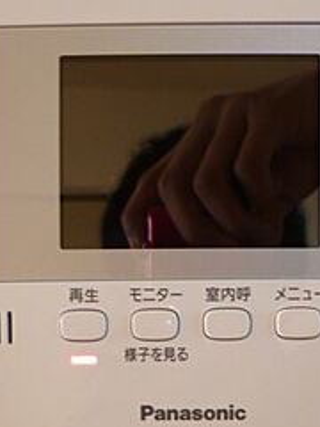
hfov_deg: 30.2
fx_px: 592
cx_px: 192
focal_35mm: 48
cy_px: 340
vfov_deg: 38.2
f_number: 2.5
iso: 200
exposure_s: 1/20
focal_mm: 4.3
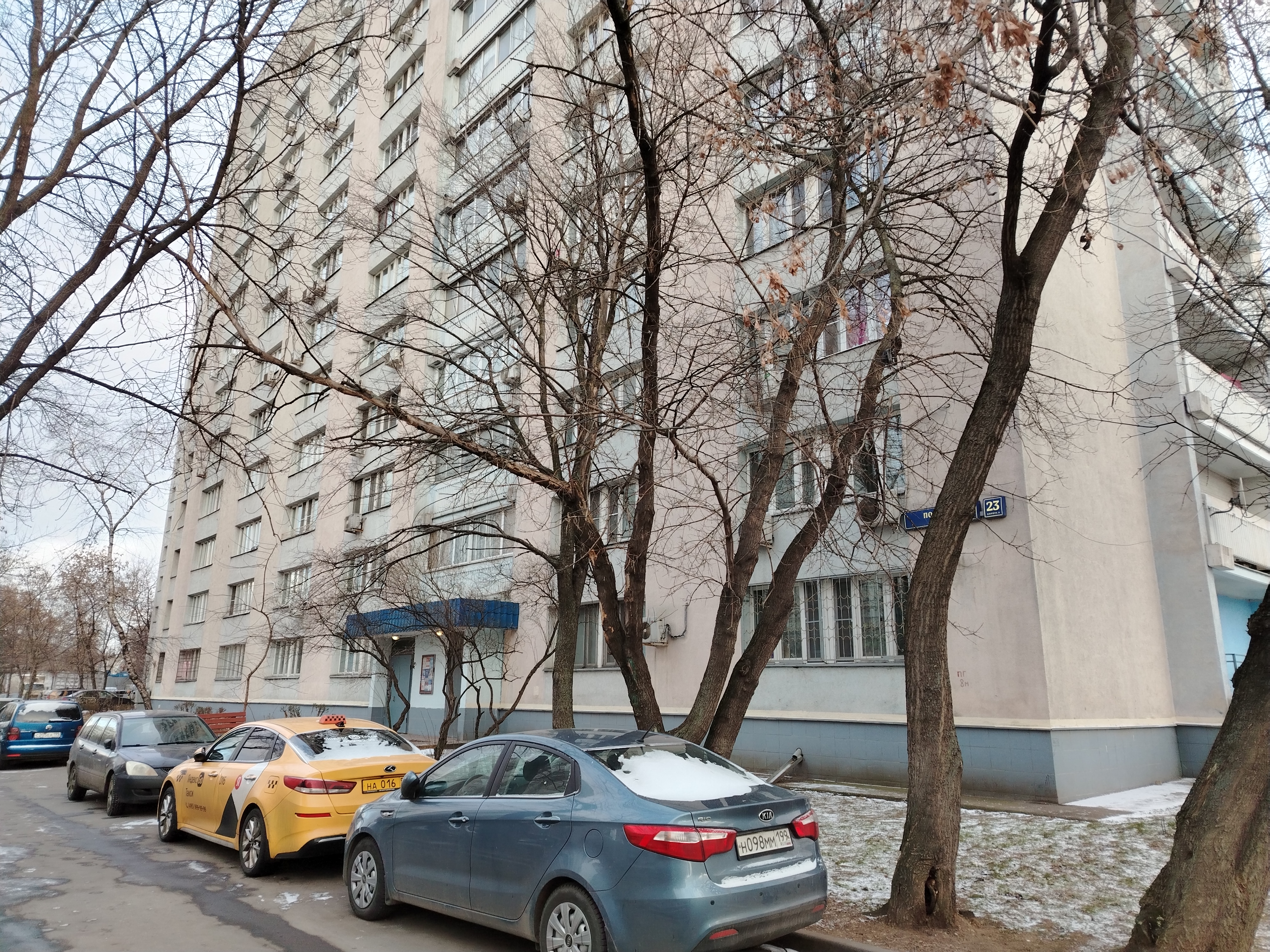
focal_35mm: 24
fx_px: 881
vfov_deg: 56.8
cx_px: 635
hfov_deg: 71.6
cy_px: 476
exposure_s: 1/113
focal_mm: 5.25
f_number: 1.75
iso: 100
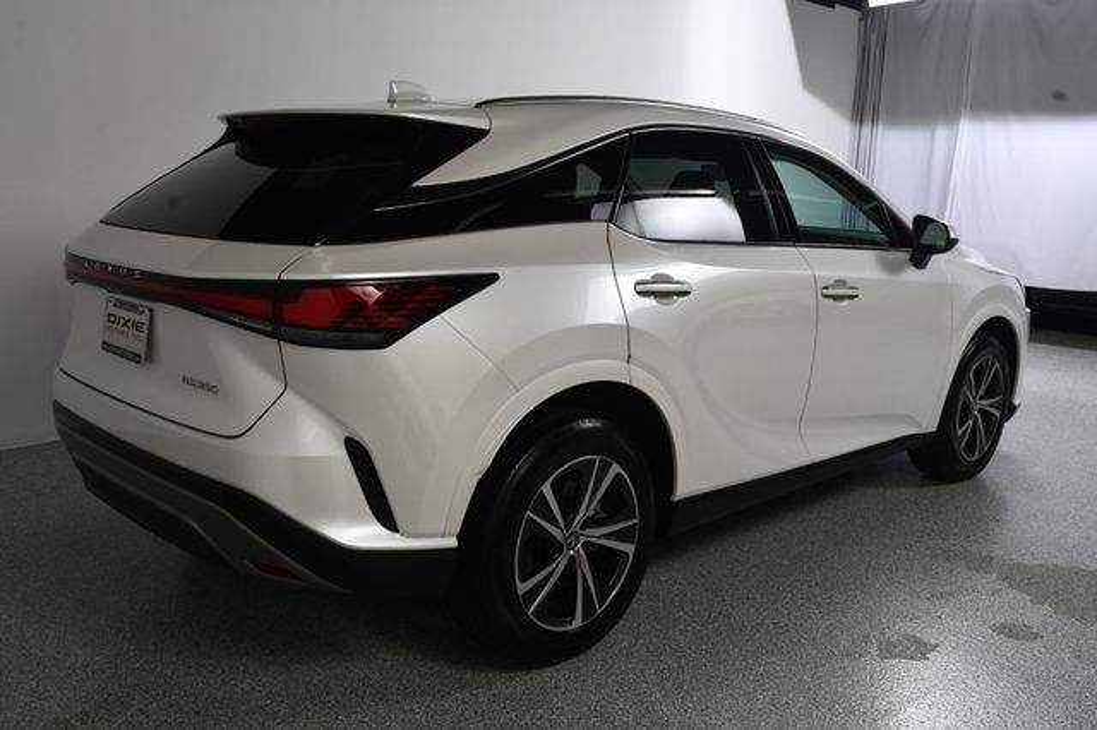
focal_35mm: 34
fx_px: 1035
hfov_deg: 55.8
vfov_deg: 38.8
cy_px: 365
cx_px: 548
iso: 100
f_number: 13
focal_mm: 23
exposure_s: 1/160
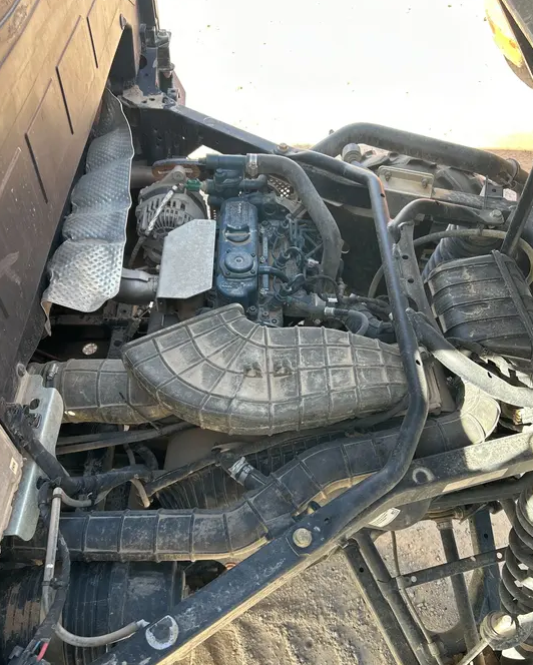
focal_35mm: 28
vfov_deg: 62.1
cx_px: 271
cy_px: 360
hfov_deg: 51.6
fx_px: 552
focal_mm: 5.7
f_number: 1.5
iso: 40
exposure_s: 1/216
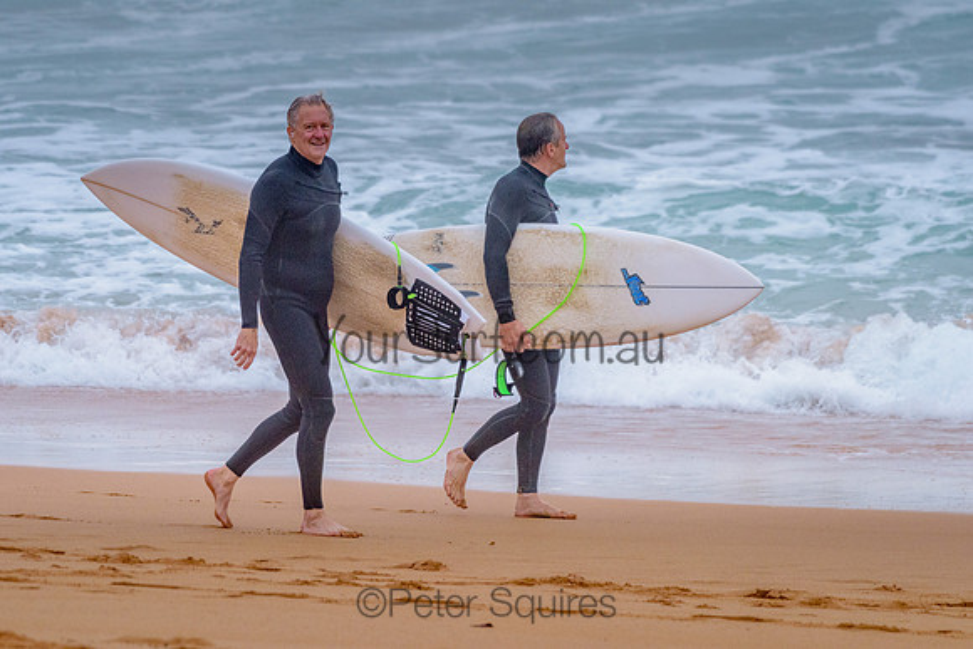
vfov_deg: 3.2
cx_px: 526
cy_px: 253
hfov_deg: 4.8
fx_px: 11597
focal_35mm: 429
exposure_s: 1/2000
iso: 1600
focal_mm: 350
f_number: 5.6
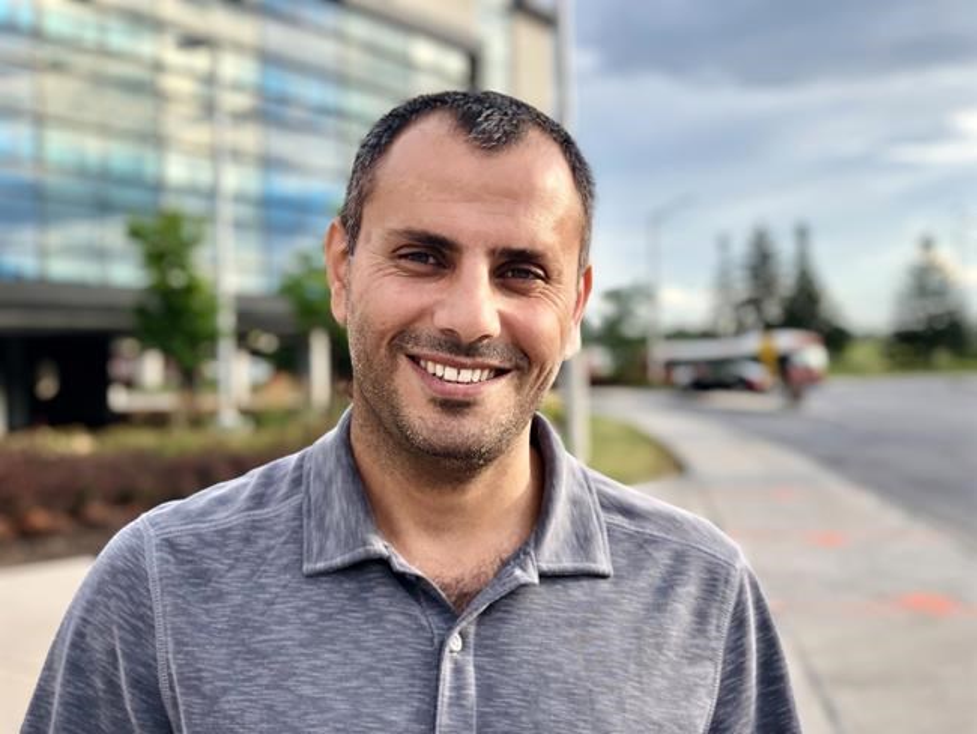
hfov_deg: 36.8
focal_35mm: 52
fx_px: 1468
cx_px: 488
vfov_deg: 28.1
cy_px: 367
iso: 16
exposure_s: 1/156
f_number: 2.4
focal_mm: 6
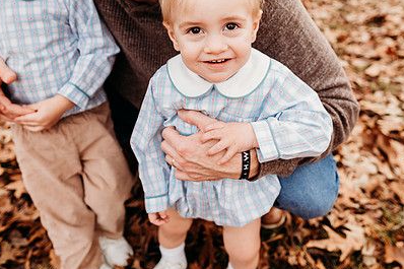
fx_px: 393
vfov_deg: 37.2
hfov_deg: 54.4
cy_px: 79
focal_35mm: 35
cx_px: 214
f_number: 3.2
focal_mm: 24
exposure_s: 1/250
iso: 125
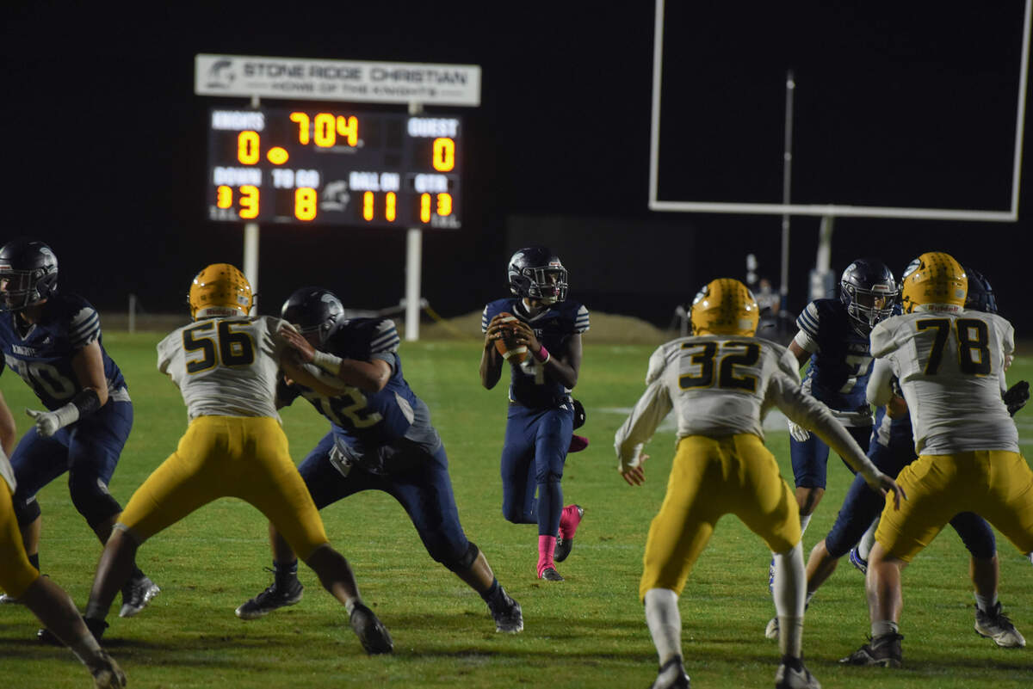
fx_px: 5741
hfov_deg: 10.3
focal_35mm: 200
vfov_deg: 6.9
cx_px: 516
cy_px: 344
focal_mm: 200
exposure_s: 1/400
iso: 4000
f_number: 4
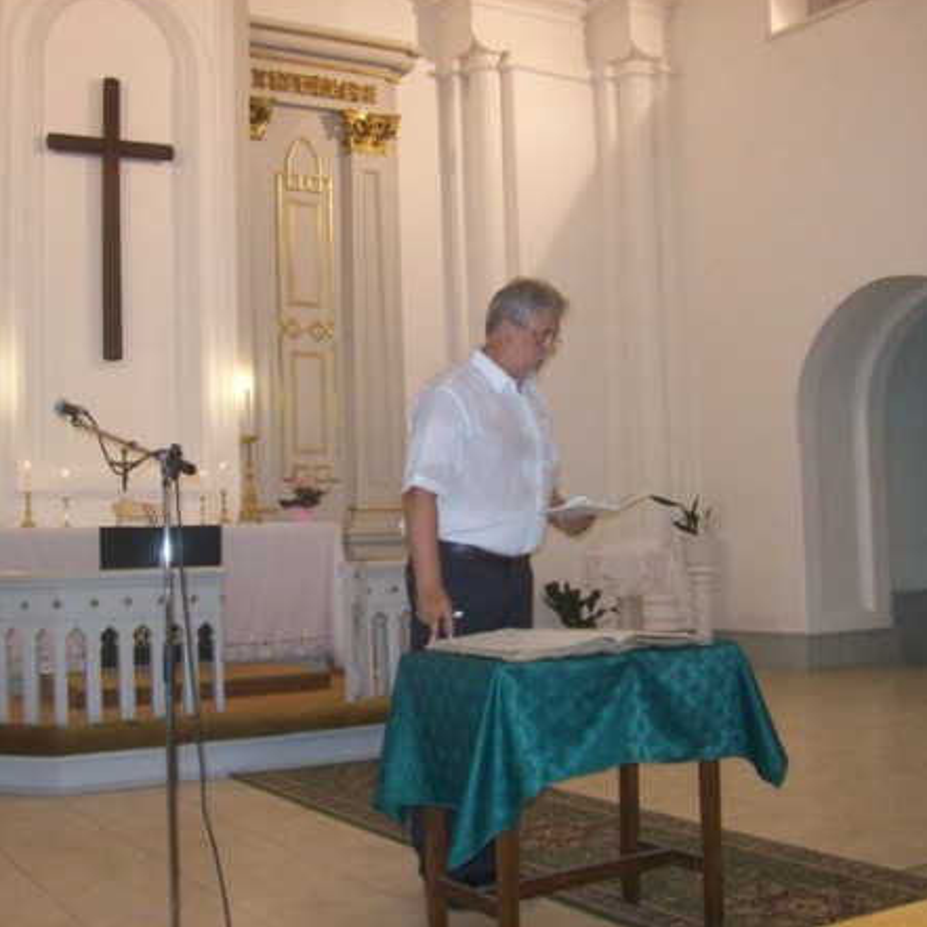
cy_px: 459
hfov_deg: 38.9
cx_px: 355
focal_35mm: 43
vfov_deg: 39.2
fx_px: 1303
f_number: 2.7
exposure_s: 1/64
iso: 200
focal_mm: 6
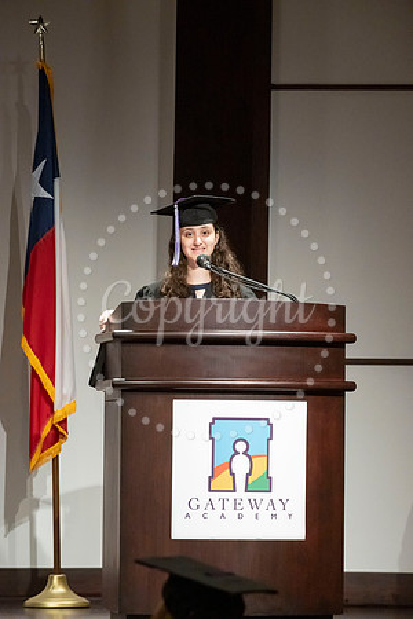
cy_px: 310
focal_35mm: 190
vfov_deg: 10.8
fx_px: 3269
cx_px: 206
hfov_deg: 7.2
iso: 6400
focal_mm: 190
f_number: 8
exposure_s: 1/200
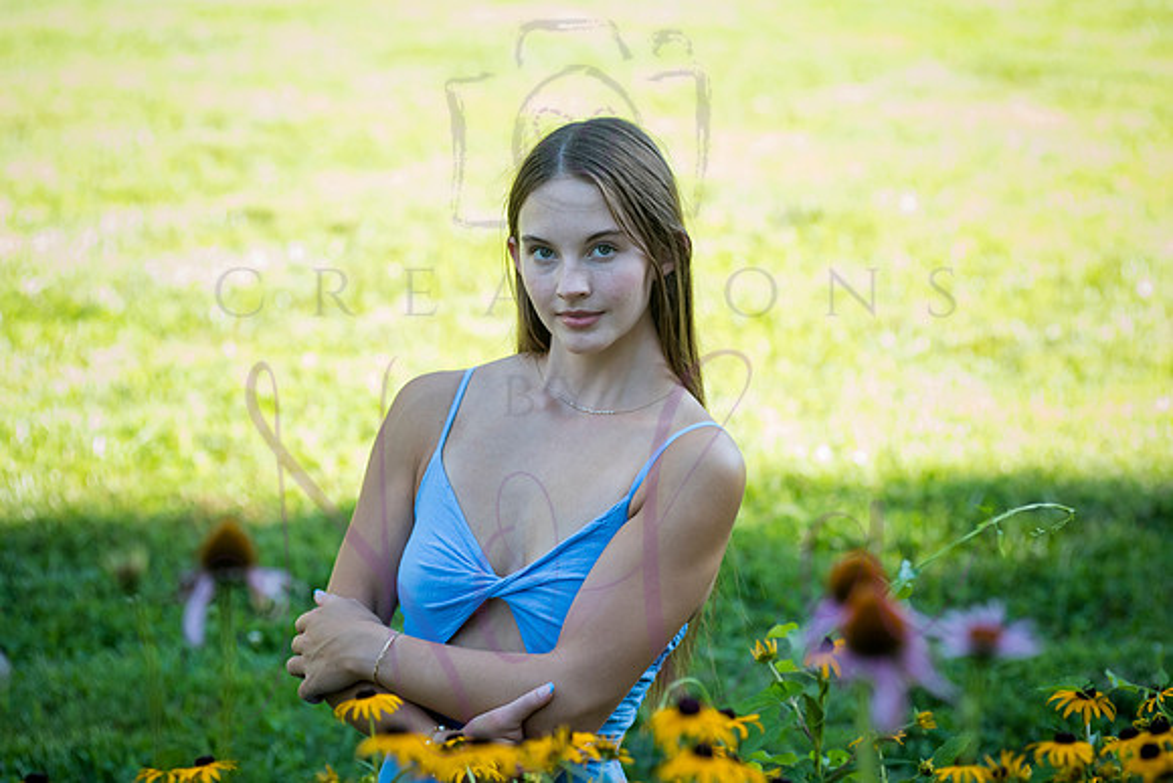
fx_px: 3348
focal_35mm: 103
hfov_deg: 19.9
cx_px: 585
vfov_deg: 13.3
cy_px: 372
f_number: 4
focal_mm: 92
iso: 500
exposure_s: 1/320
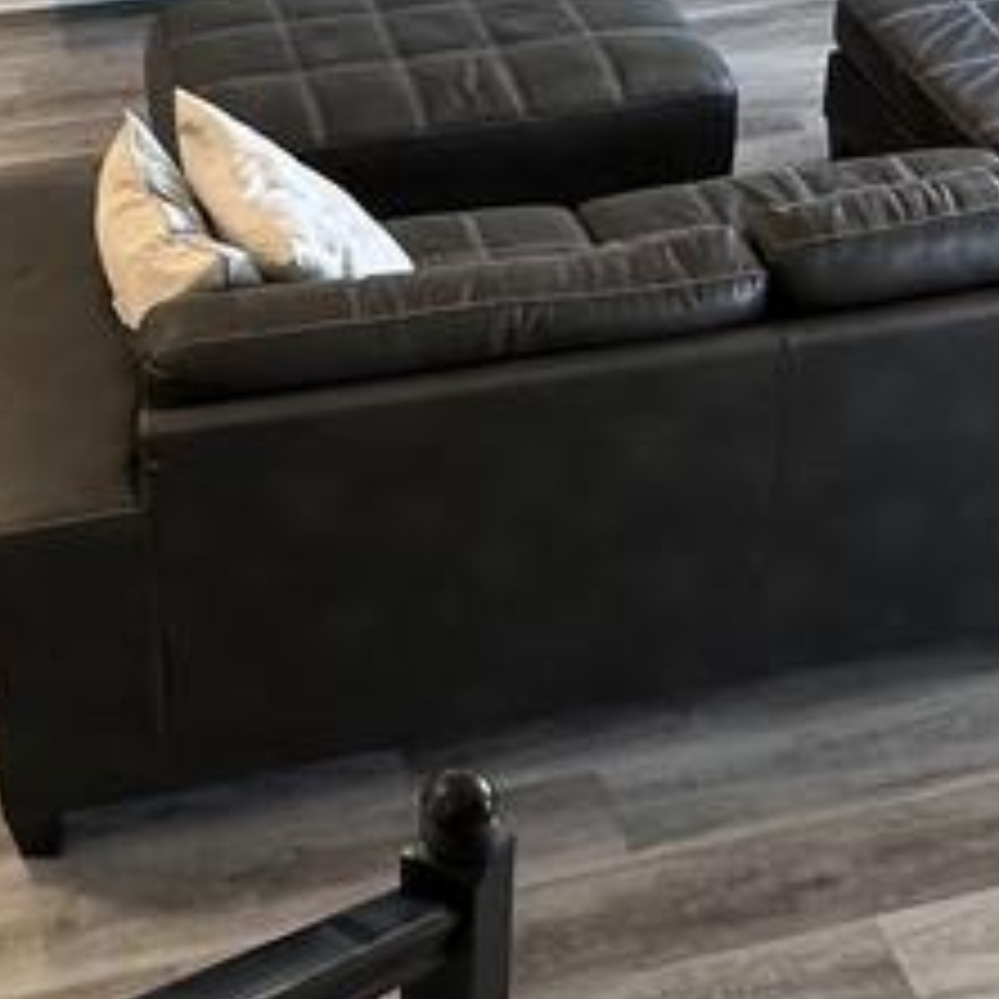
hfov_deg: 30.0
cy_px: 50
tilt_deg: -28.4
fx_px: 1861
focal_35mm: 57
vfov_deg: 28.6
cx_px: 410
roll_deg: +0.2
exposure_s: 1/60
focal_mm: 2.22
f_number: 2.2
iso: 200
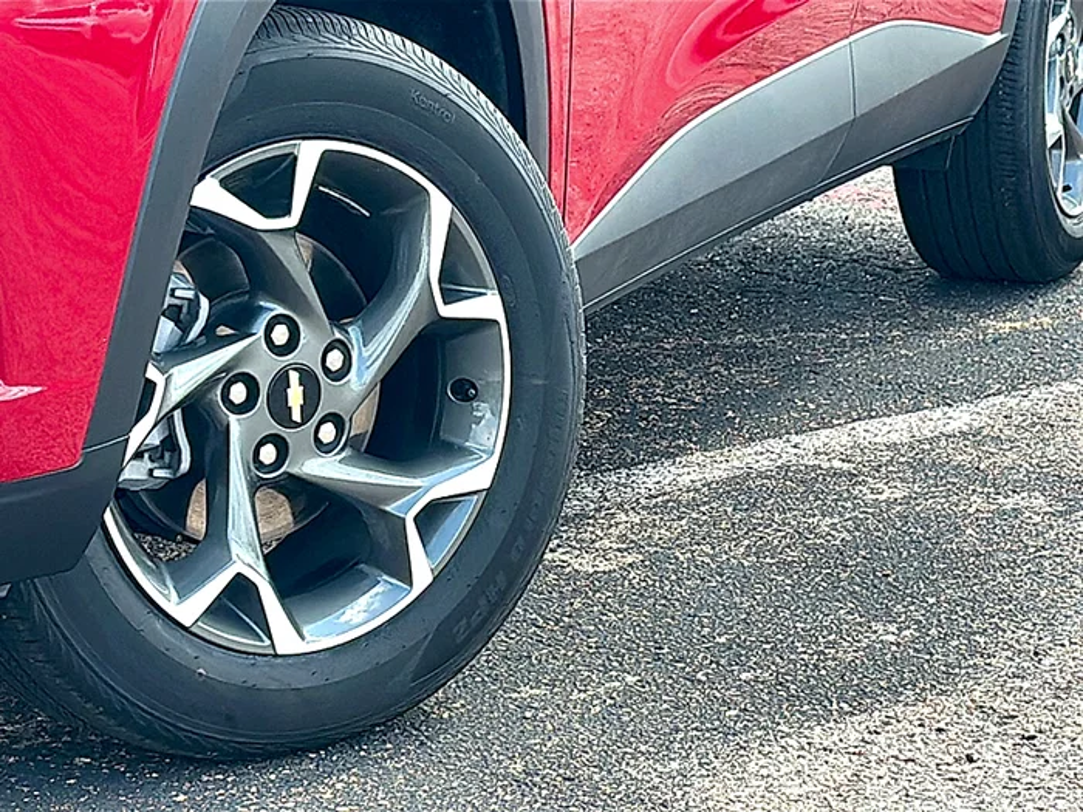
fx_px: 3129
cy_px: 406
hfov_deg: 19.6
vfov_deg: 14.8
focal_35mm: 100
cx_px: 542
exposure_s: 1/1043
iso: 80
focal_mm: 6.86
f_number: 1.78
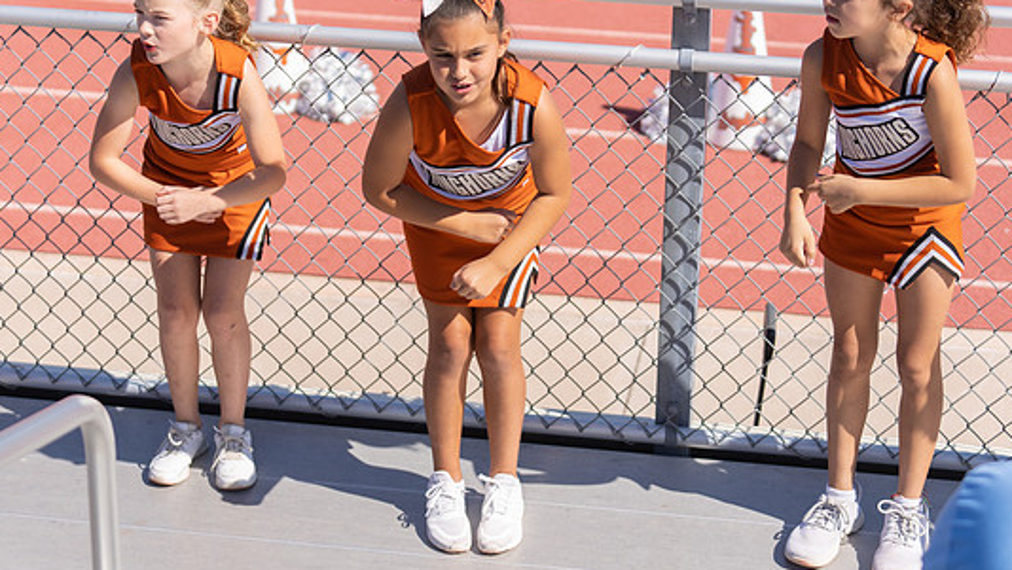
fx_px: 2631
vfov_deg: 12.4
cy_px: 221
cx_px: 444
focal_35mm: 98
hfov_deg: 21.8
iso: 100
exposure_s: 1/2000
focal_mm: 70
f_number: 2.8
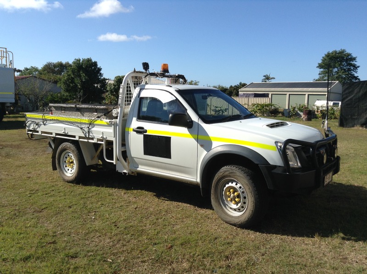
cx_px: 184
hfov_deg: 55.4
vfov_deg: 42.9
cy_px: 137
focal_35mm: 33
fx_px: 349
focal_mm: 3.3
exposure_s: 1/1114
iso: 32
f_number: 2.4
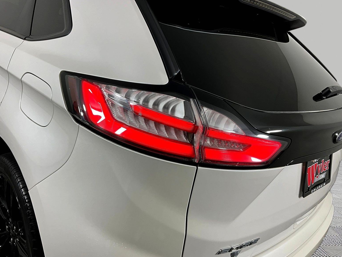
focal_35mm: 30
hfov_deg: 60.0
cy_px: 128
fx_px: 296
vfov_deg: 46.8
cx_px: 168
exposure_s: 1/120
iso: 16
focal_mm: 3
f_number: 1.8
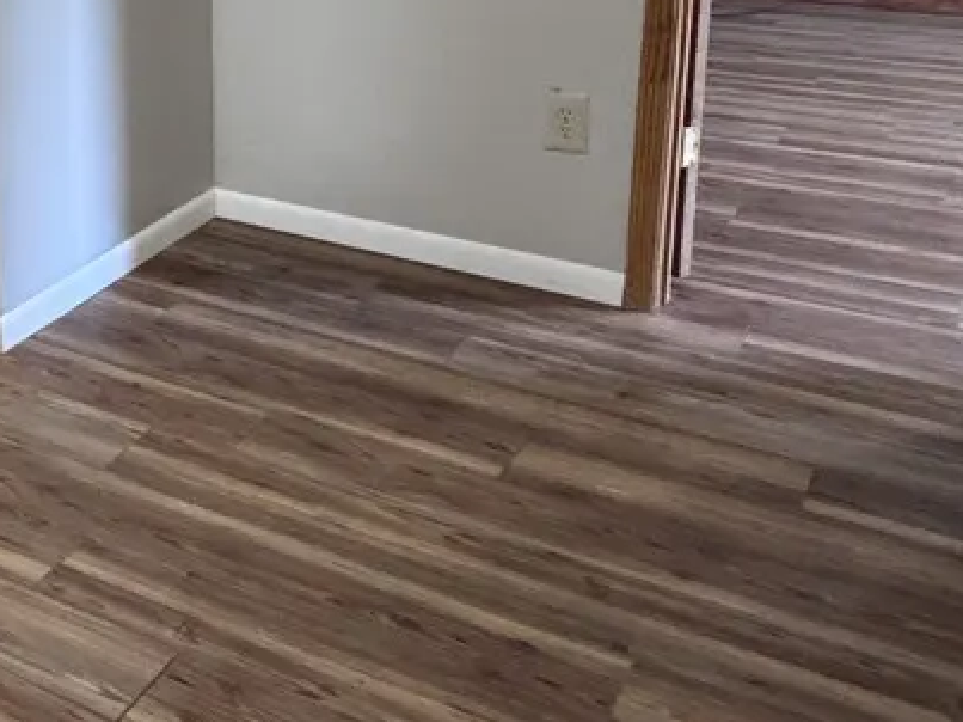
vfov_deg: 27.8
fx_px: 1391
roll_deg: +3.3
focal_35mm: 50
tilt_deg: -13.9
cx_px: -88
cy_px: 48
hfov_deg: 33.5
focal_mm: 2.22
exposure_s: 1/60
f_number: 2.2
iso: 640
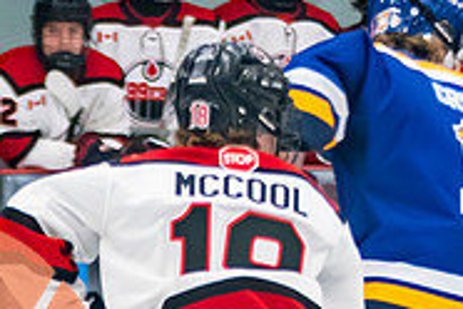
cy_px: 484
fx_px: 8822
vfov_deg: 2.0
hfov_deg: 3.0
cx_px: 461
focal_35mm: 686
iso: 1000
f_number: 2.8
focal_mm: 105
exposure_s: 1/640
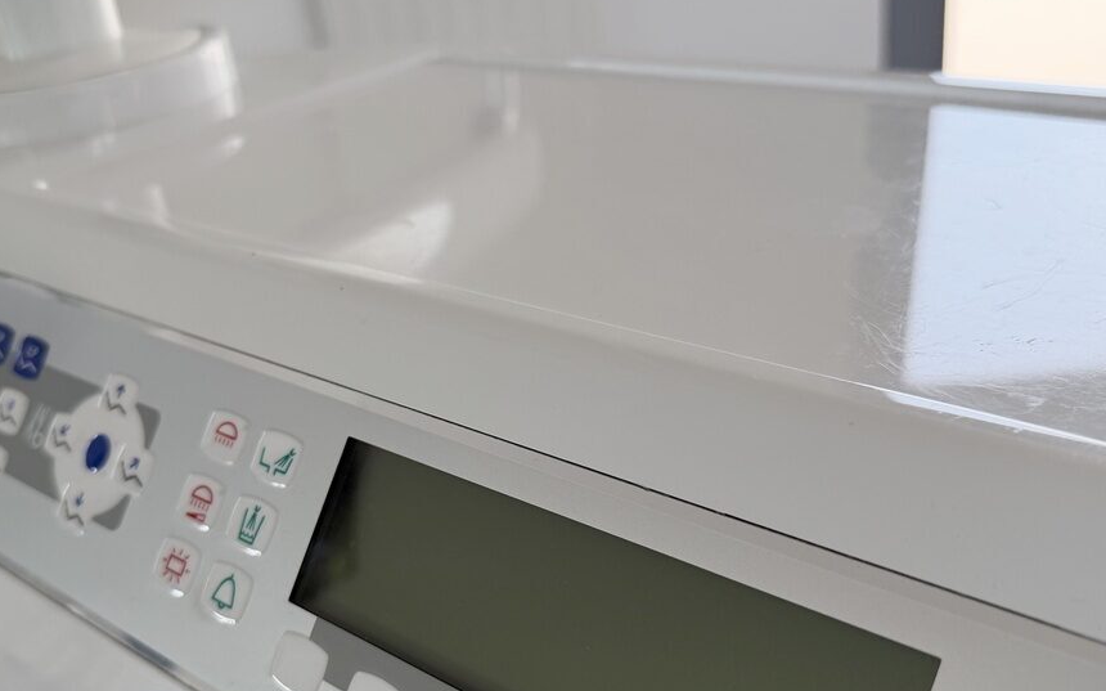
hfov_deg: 52.7
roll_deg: +8.2
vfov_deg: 34.2
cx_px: 511
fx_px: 1115
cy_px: 441
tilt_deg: -29.3
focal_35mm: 37
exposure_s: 1/188
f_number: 1.78
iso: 100
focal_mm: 6.76
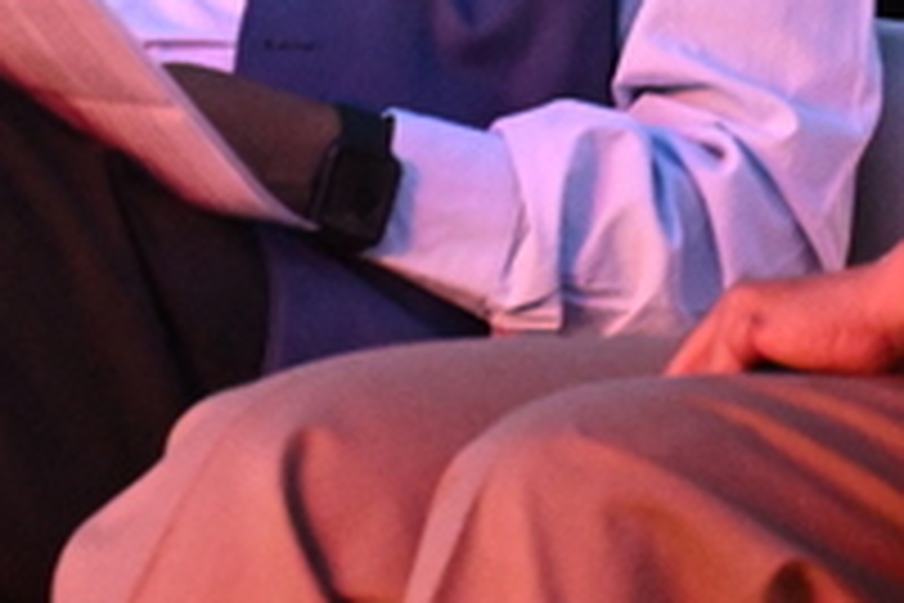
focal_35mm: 994
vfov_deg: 1.4
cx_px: -1268
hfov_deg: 2.1
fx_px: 24958
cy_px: -389
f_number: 2.8
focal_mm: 125
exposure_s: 1/80
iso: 4000
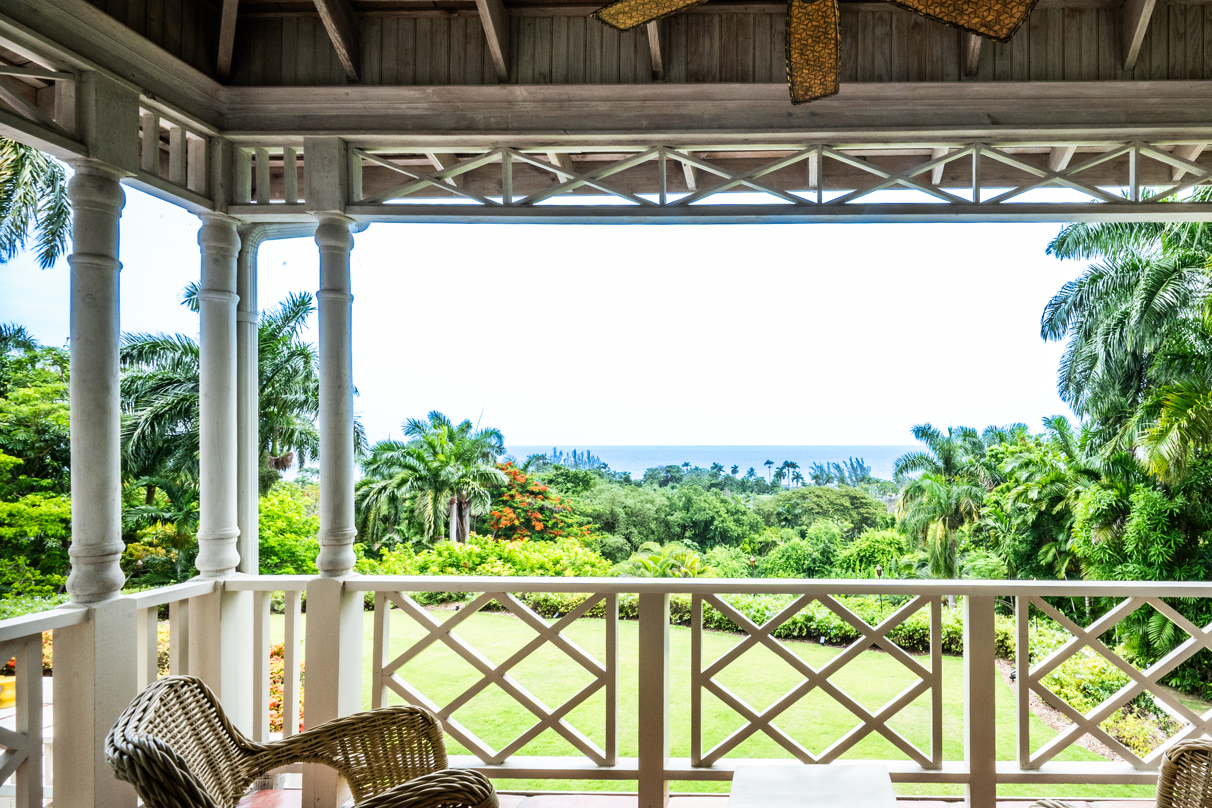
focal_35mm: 19
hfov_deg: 84.2
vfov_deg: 64.4
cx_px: 796
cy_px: 440
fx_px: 640
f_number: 20
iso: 800
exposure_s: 1/100
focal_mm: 14
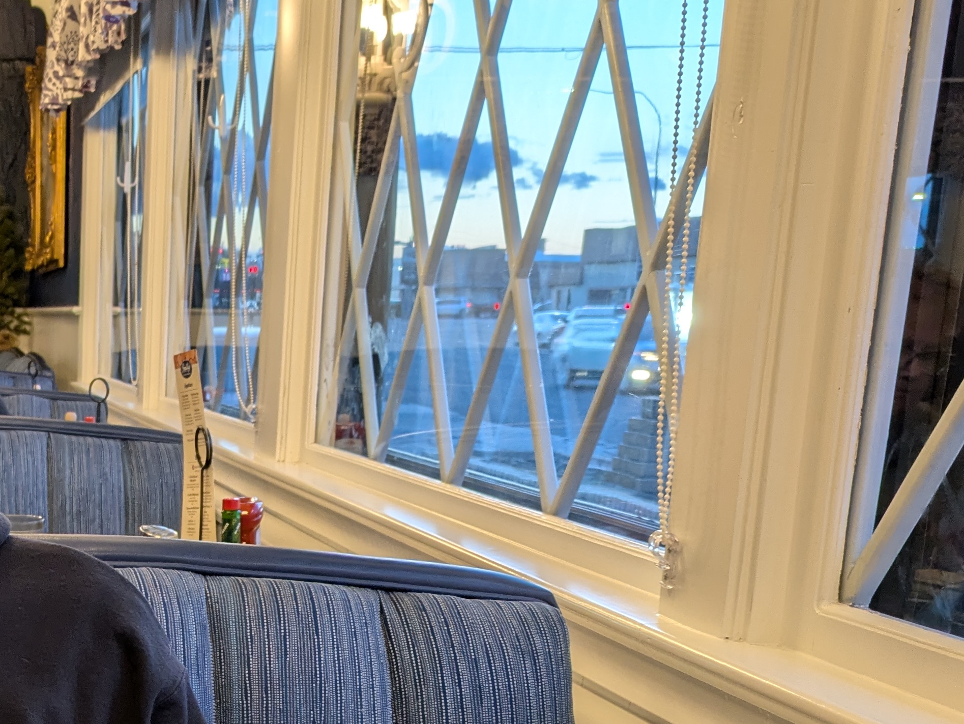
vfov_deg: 23.1
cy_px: 712
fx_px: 1700
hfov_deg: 29.2
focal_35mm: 61
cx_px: -46
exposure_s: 1/24
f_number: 1.89
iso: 55
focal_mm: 5.43
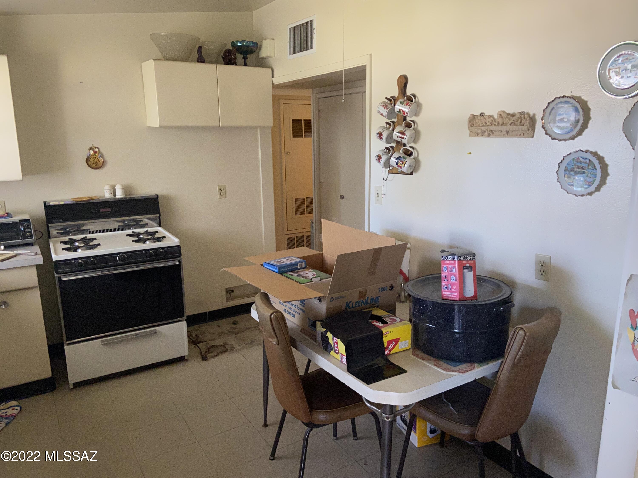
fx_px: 479
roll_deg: +1.4
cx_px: 319
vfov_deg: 53.1
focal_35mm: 26
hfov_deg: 67.3
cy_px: 239
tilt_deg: -11.2
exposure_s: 1/60
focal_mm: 4.25
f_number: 1.8
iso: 320
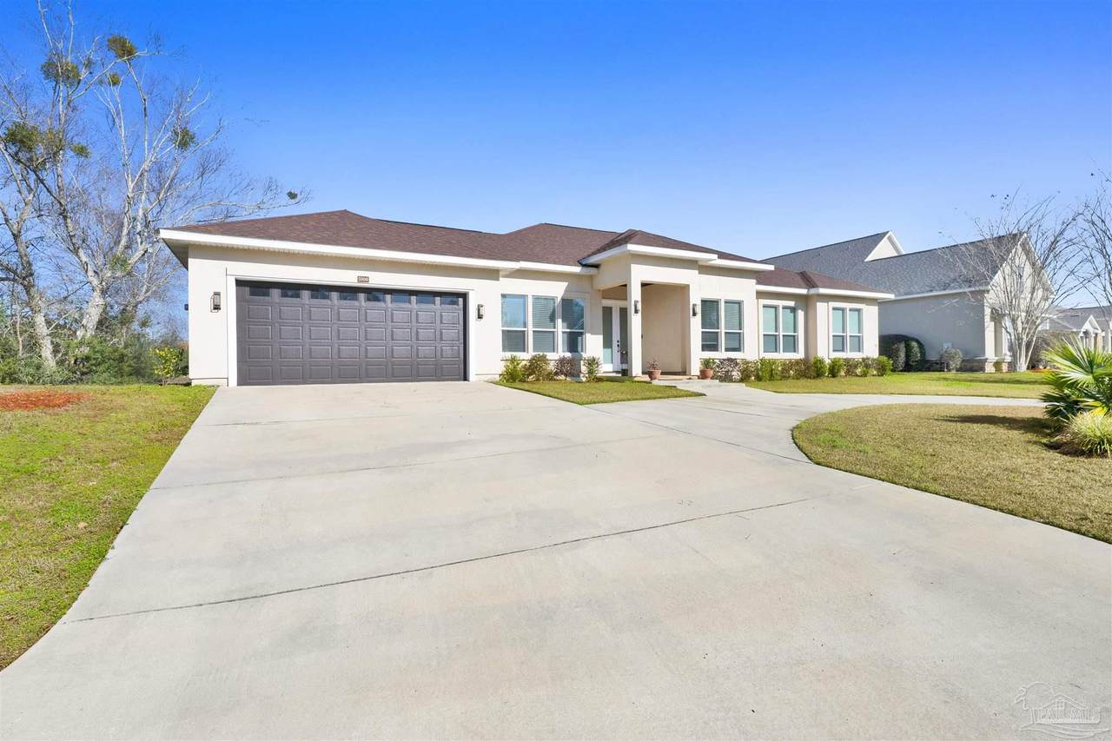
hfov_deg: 93.3
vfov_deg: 70.4
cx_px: 556
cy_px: 370
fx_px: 525
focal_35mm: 17
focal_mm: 17
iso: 500
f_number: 11
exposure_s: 1/1250
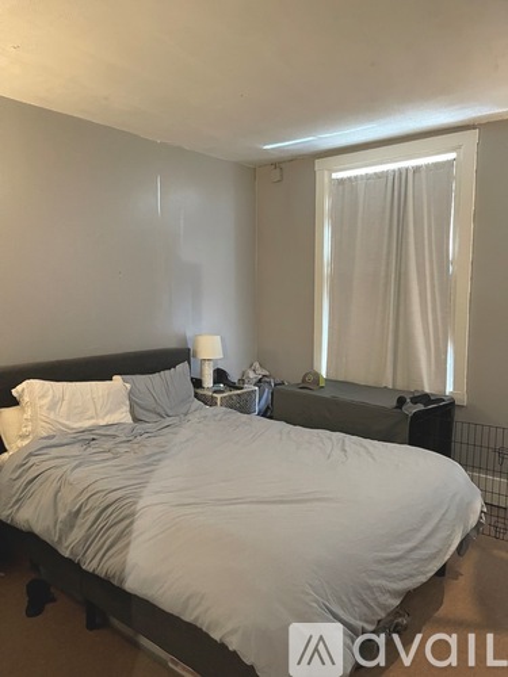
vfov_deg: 67.3
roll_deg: +0.0
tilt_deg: -5.6
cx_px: 254
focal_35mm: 26
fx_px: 509
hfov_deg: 53.1
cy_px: 338
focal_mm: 5.1
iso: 800
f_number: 1.6
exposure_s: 1/30
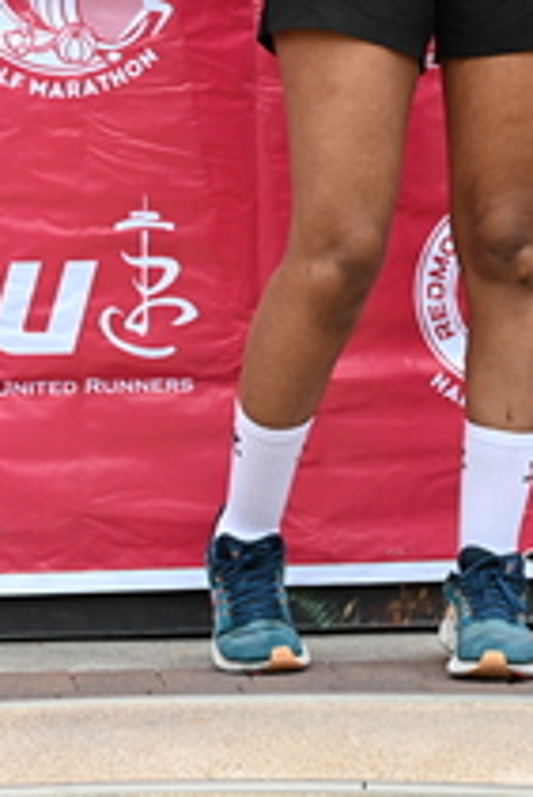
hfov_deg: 9.7
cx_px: 467
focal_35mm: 141
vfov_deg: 14.3
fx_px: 3126
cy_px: 0
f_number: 4
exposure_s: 1/400
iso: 2000
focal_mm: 54
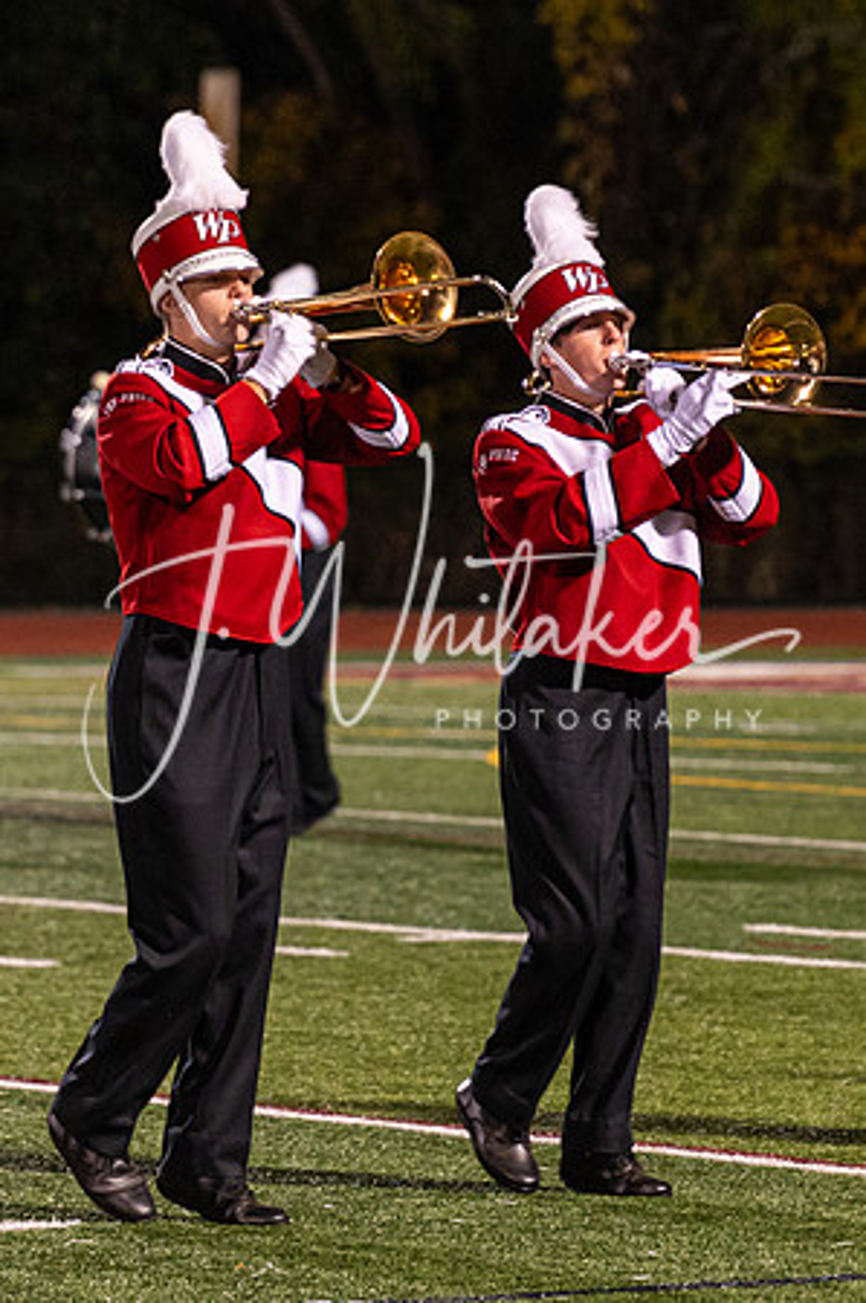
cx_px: 560
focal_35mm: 305
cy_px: 761
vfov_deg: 6.8
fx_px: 11020
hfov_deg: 4.5
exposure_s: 1/200
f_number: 4
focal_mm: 150
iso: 3200
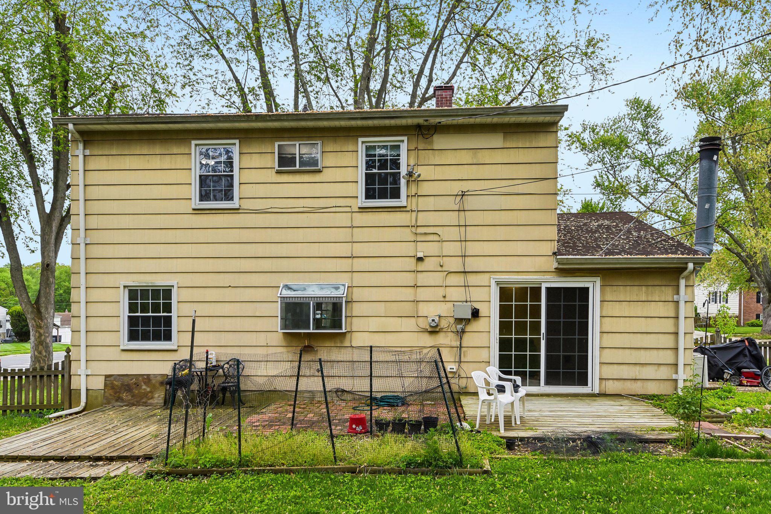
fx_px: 557
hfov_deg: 69.4
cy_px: 257
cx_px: 386
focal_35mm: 26
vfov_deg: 49.5
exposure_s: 1/250
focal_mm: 26
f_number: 8
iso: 400
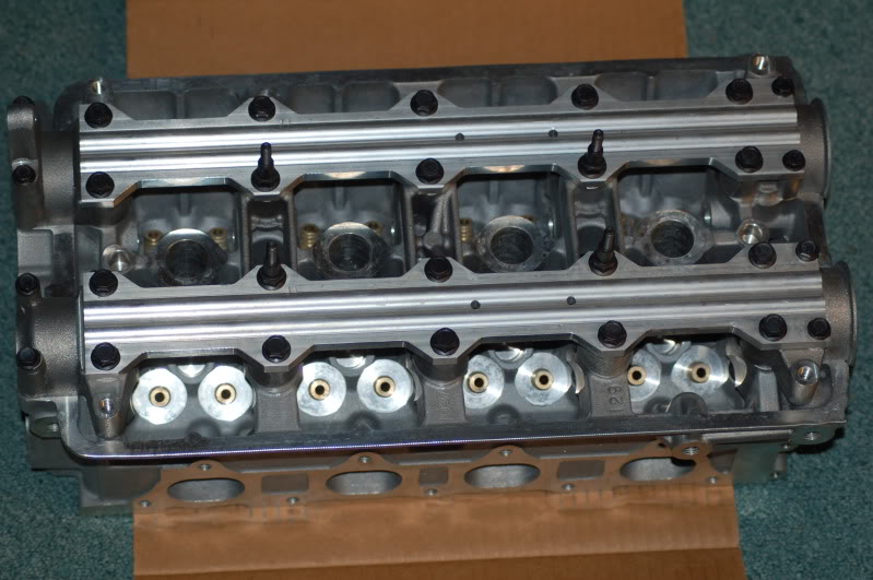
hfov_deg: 19.5
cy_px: 290
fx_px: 2544
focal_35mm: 105
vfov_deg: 13.0
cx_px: 436
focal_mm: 70
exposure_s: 1/60
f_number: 4
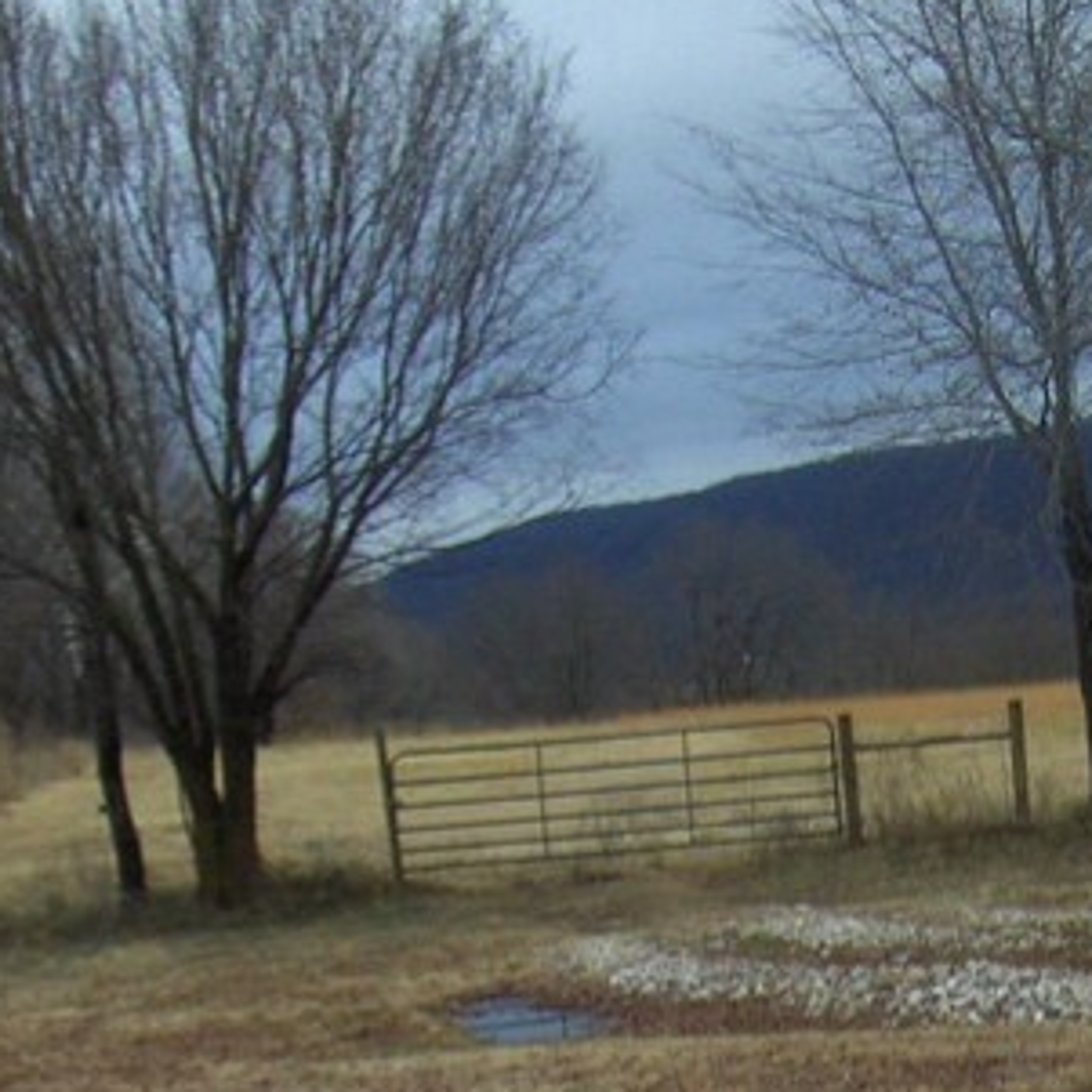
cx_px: 1019
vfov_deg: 13.8
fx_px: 4390
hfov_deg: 14.0
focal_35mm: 123
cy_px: 1288
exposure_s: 1/121
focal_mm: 6.5
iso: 131
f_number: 3.5
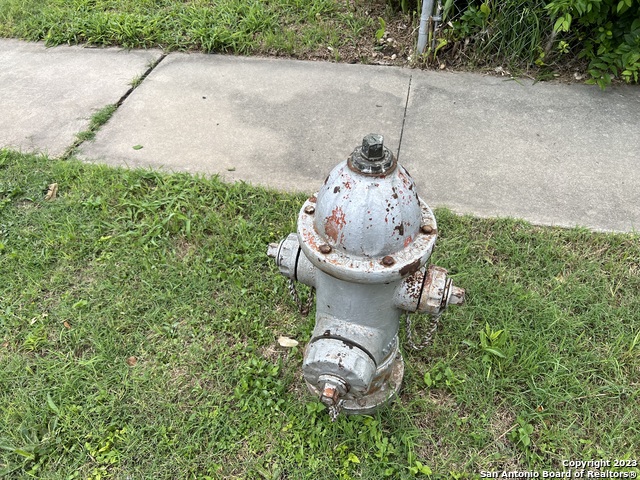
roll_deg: +4.3
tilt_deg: -42.9
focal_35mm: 26
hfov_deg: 67.3
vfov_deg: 53.1
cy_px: 240
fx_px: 481
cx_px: 320
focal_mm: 5.7
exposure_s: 1/1597
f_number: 1.5
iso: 50
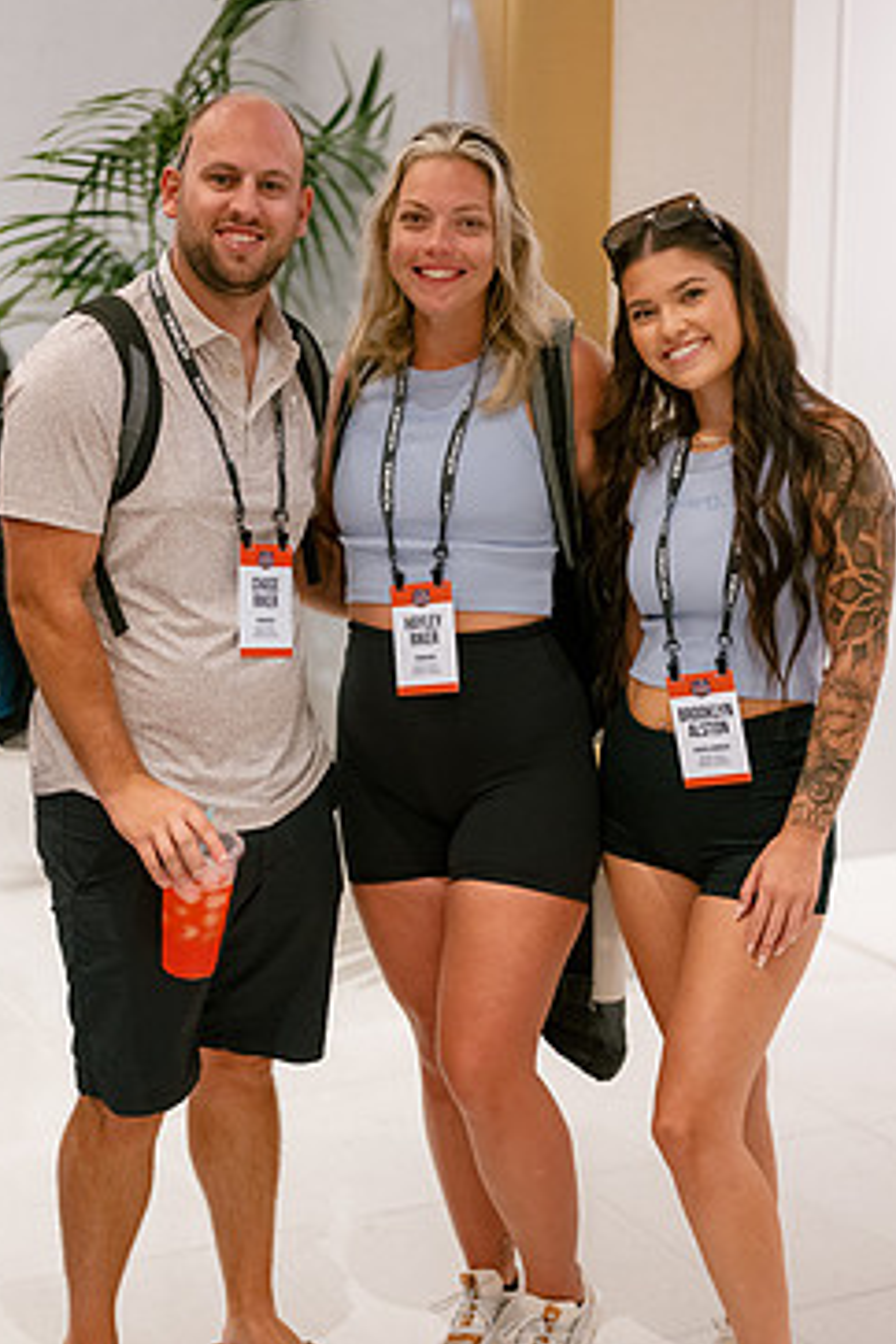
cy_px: 729
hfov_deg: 21.9
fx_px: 2314
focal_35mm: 62
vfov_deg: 32.4
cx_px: 441
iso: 1600
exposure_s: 1/160
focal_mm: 50
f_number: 2
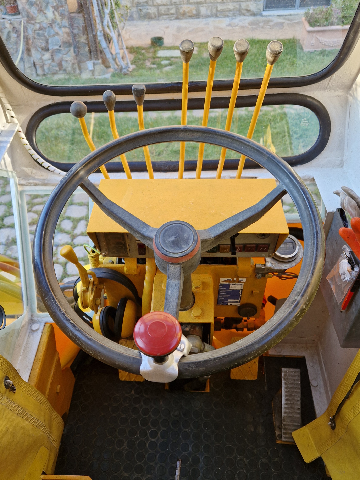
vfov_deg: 69.3
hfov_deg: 54.9
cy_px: 254
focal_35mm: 25
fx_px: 347
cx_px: 181
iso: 80
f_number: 1.8
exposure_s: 1/182
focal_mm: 5.4
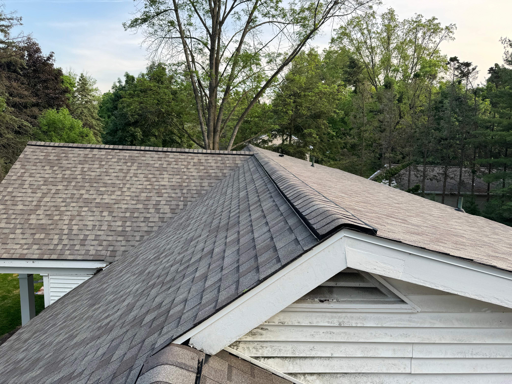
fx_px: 355
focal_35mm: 24
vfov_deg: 56.8
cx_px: 256
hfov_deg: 71.6
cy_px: 192
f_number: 1.78
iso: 80
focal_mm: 6.76
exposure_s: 1/425
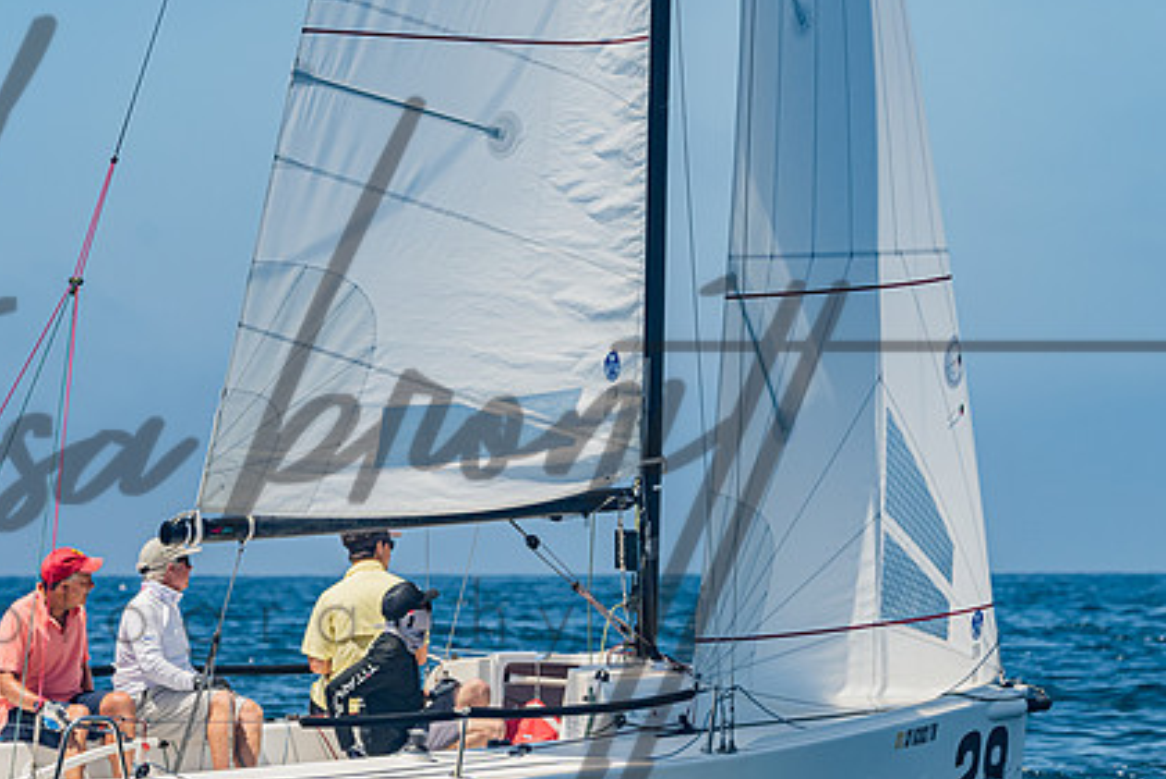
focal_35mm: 369
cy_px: 502
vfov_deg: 3.7
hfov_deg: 5.6
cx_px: 560
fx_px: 11955
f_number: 6.3
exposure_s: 1/2000
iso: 400
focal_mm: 195
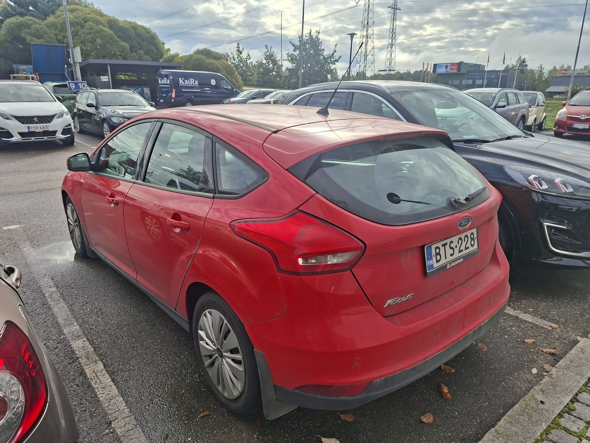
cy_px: 222
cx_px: 295
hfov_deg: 73.9
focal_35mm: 23
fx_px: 392
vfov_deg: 58.9
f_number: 1.8
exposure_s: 1/1290
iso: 50
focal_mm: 5.54
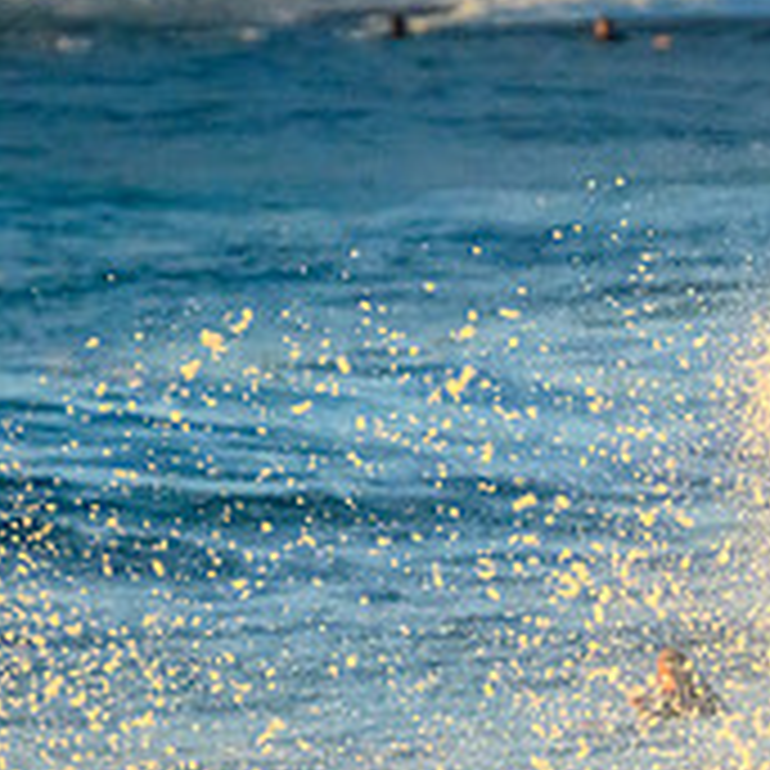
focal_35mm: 2302
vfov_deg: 0.8
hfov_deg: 0.8
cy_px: 840
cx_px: 1193
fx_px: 57933
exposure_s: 1/2000
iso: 5600
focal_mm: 800
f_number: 11
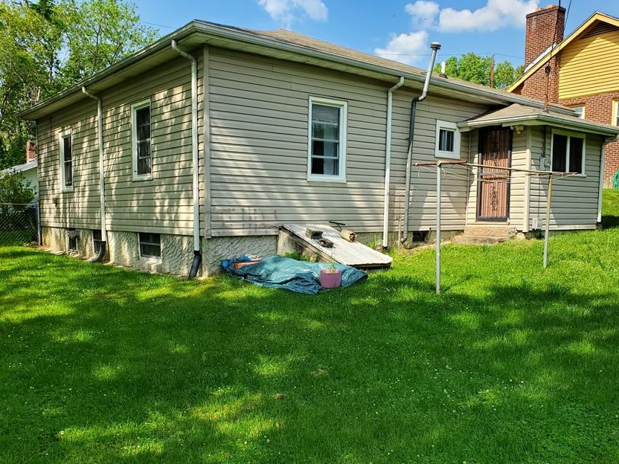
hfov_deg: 56.8
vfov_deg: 44.0
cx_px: 329
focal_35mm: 32
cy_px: 271
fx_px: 572
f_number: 2.4
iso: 50
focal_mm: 4.3
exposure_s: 1/849
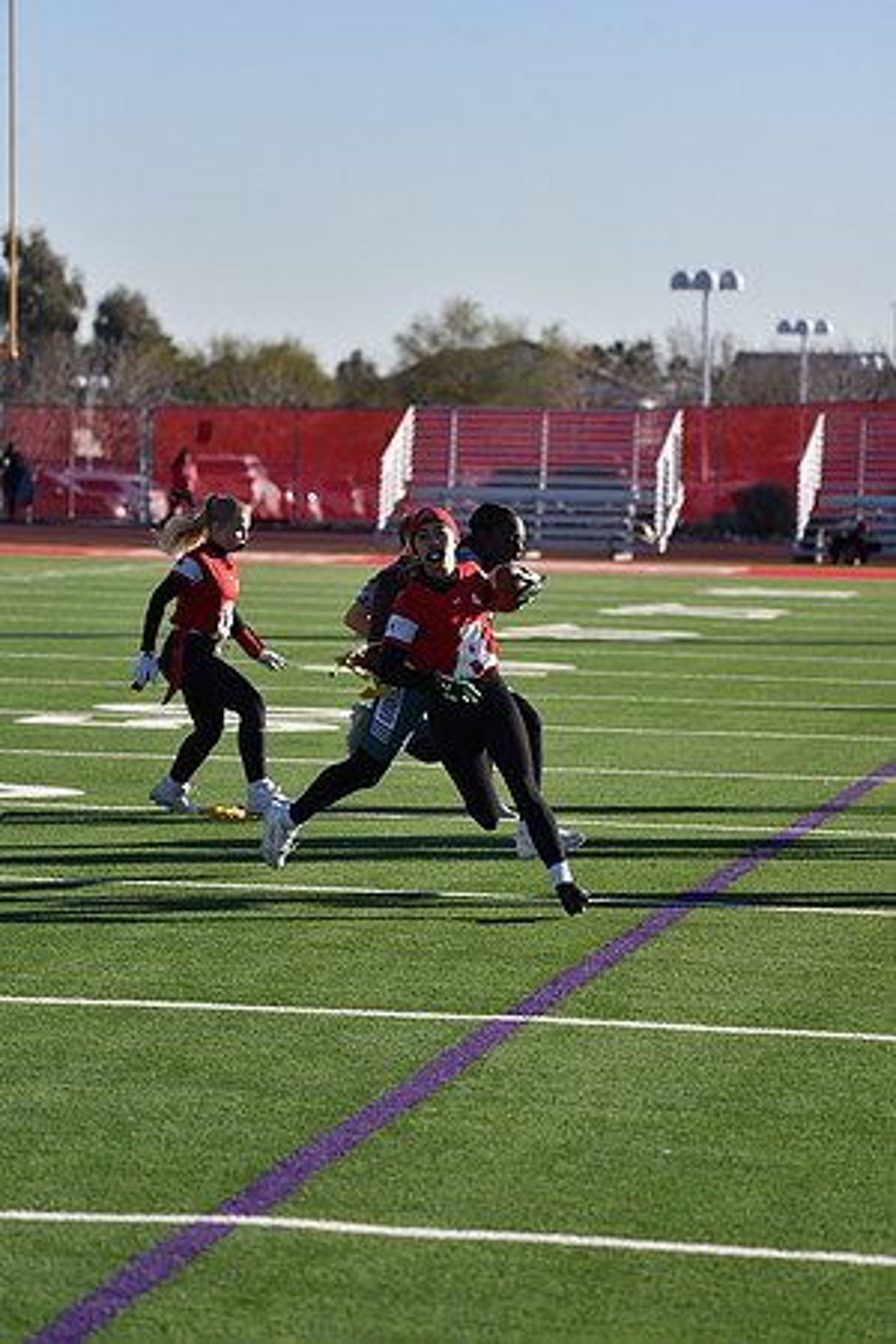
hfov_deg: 8.6
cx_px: 448
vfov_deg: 12.8
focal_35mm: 160
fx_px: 5973
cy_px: 672
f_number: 5
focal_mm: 160
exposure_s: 1/1000
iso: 140
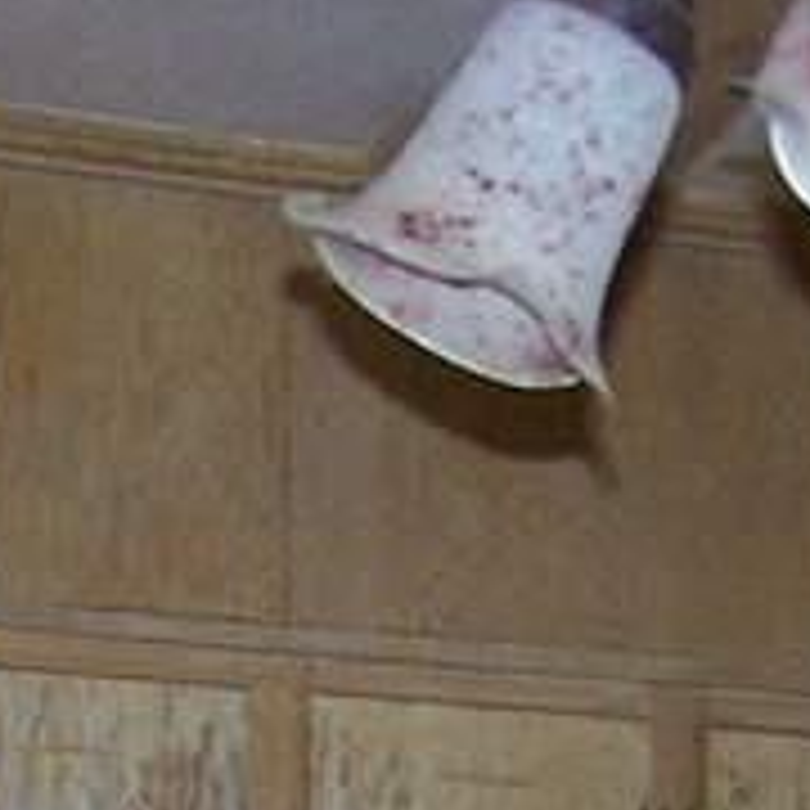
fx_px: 6327
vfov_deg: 6.8
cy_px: 2120
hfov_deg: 7.3
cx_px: 218
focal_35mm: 239
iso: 160
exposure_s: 1/60
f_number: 2.8
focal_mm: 6.3
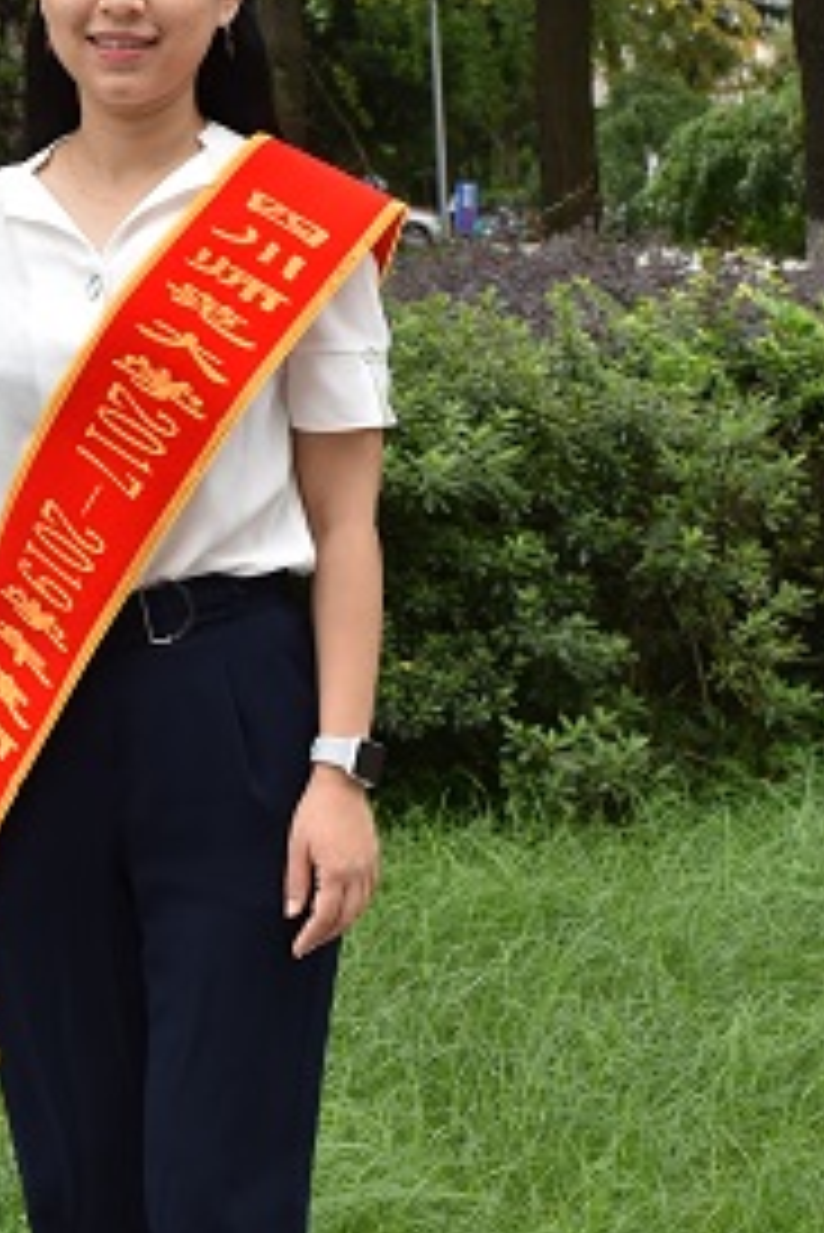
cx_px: 185
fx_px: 2640
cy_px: 731
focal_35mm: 77
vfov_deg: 26.3
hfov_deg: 17.6
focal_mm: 40
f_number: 8
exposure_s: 1/250
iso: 400
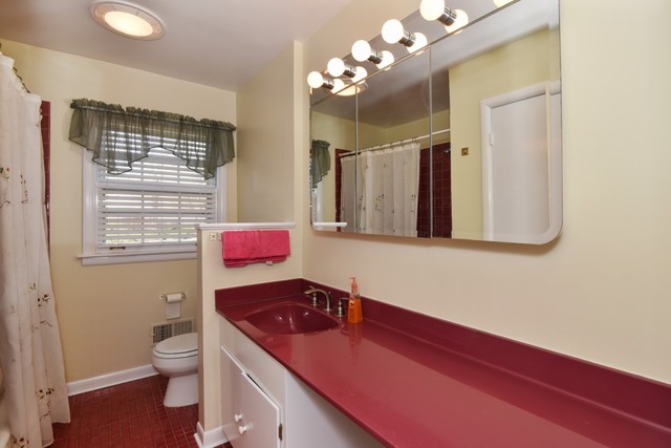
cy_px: 224
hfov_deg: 96.7
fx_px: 298
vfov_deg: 73.8
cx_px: 336
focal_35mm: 16
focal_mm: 16
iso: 200
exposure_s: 1/60
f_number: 8
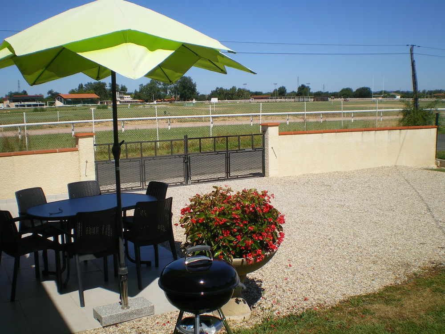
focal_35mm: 38
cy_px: 167
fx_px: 489
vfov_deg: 37.7
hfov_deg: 49.0
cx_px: 222
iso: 64
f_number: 4.6
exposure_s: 1/640
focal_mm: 6.3
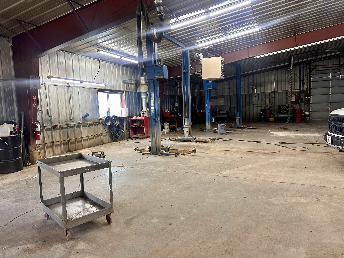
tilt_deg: -5.6
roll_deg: +2.2
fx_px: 239
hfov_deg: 71.6
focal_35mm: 24
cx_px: 172
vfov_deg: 56.8
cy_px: 129
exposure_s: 1/60
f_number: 1.78
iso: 160
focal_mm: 6.86
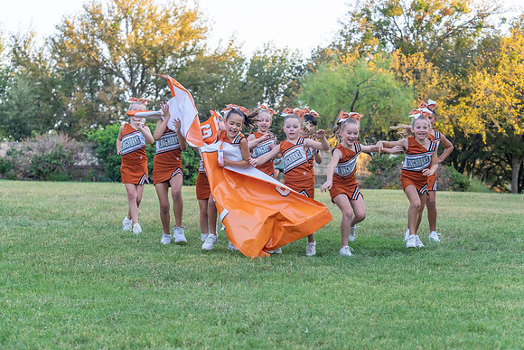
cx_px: 262
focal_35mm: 70
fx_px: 1019
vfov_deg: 19.5
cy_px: 175
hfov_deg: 28.8
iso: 1600
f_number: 4
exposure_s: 1/1000
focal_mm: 70
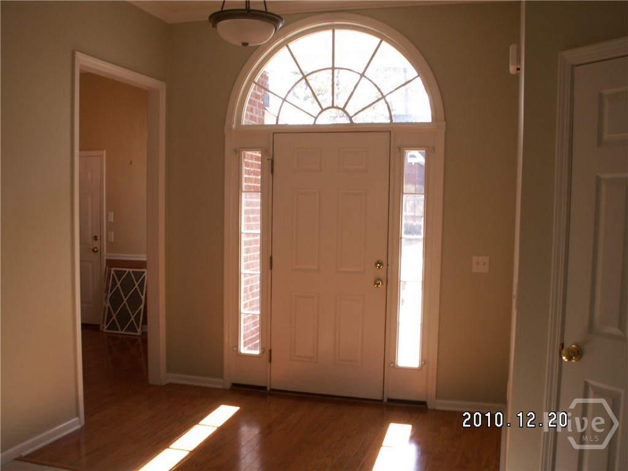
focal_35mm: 35
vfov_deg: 40.7
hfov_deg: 52.6
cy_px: 236
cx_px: 314
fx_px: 635
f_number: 3.2
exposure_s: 1/50
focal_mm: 5.86
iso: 50
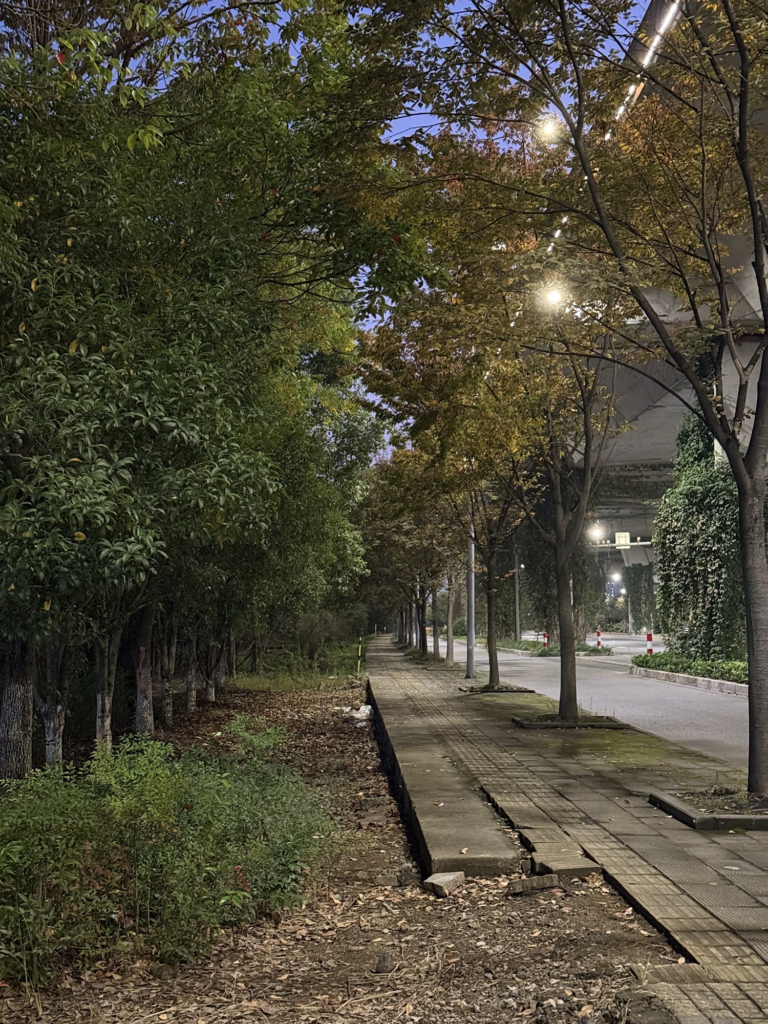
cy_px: 512
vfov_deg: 39.7
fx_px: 1420
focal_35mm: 48
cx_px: 384
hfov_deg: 30.3
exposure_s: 1/20
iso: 1000
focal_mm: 6.76
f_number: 1.78
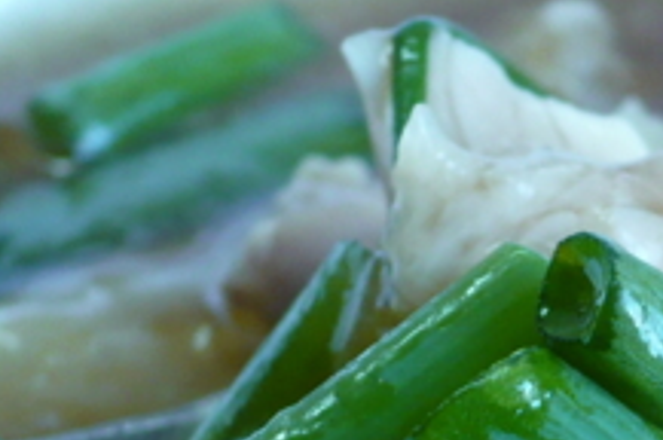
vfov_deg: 7.1
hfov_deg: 10.6
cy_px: 501
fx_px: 3531
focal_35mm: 192
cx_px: 645
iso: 200
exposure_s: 1/30
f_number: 3.4
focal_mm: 8.3
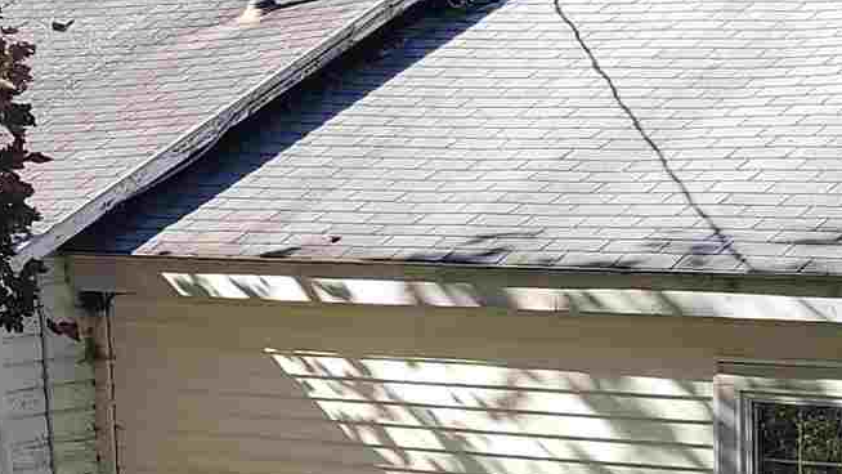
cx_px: 384
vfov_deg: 8.8
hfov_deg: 16.1
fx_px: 2970
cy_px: 770
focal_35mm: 133
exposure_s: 1/569
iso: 40
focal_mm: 5.4
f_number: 1.8
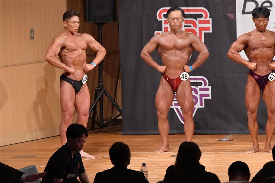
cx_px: 138
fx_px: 2062
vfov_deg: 5.1
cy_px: 92
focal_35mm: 270
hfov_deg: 7.6
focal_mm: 180
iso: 11400
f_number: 5.6
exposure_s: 1/400
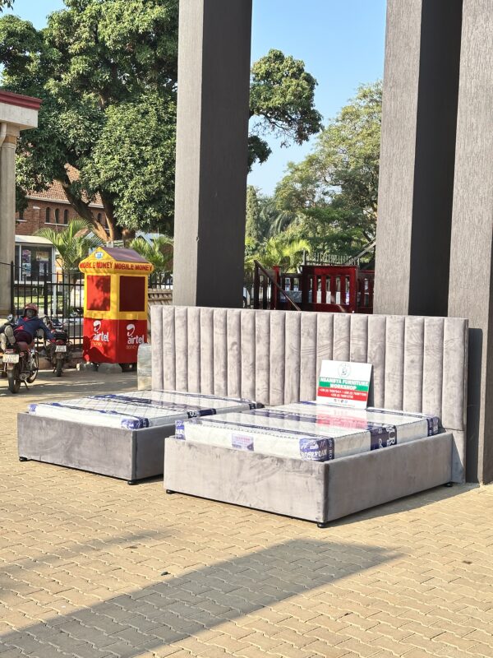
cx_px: 246
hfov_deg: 30.3
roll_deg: -2.5
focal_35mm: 48
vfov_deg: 39.7
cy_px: 329
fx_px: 911
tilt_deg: -2.3
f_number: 1.78
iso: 64
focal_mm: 6.86
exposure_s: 1/1019
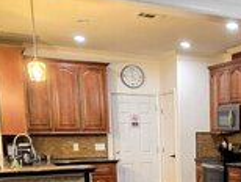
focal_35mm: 54
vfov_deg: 25.6
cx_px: 272
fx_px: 377
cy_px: 188
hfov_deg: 31.1
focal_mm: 2.2
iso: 250
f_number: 2.2
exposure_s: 1/60
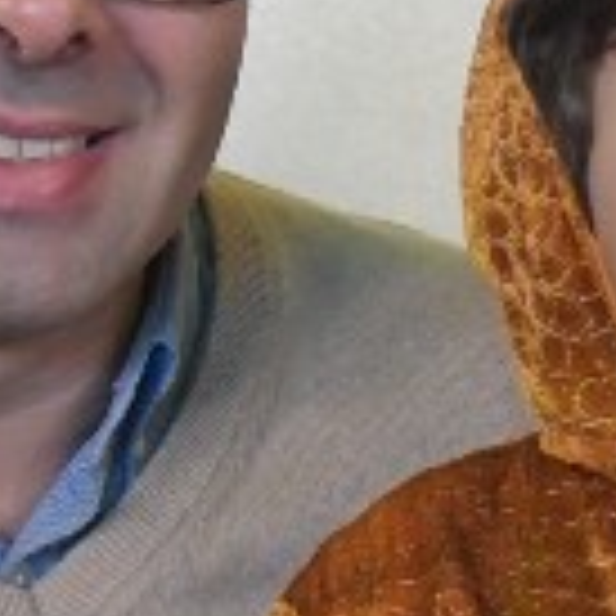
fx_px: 6644
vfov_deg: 5.3
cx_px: 967
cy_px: 544
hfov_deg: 5.3
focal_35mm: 330
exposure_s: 1/100
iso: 3200
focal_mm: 35
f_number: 4.5
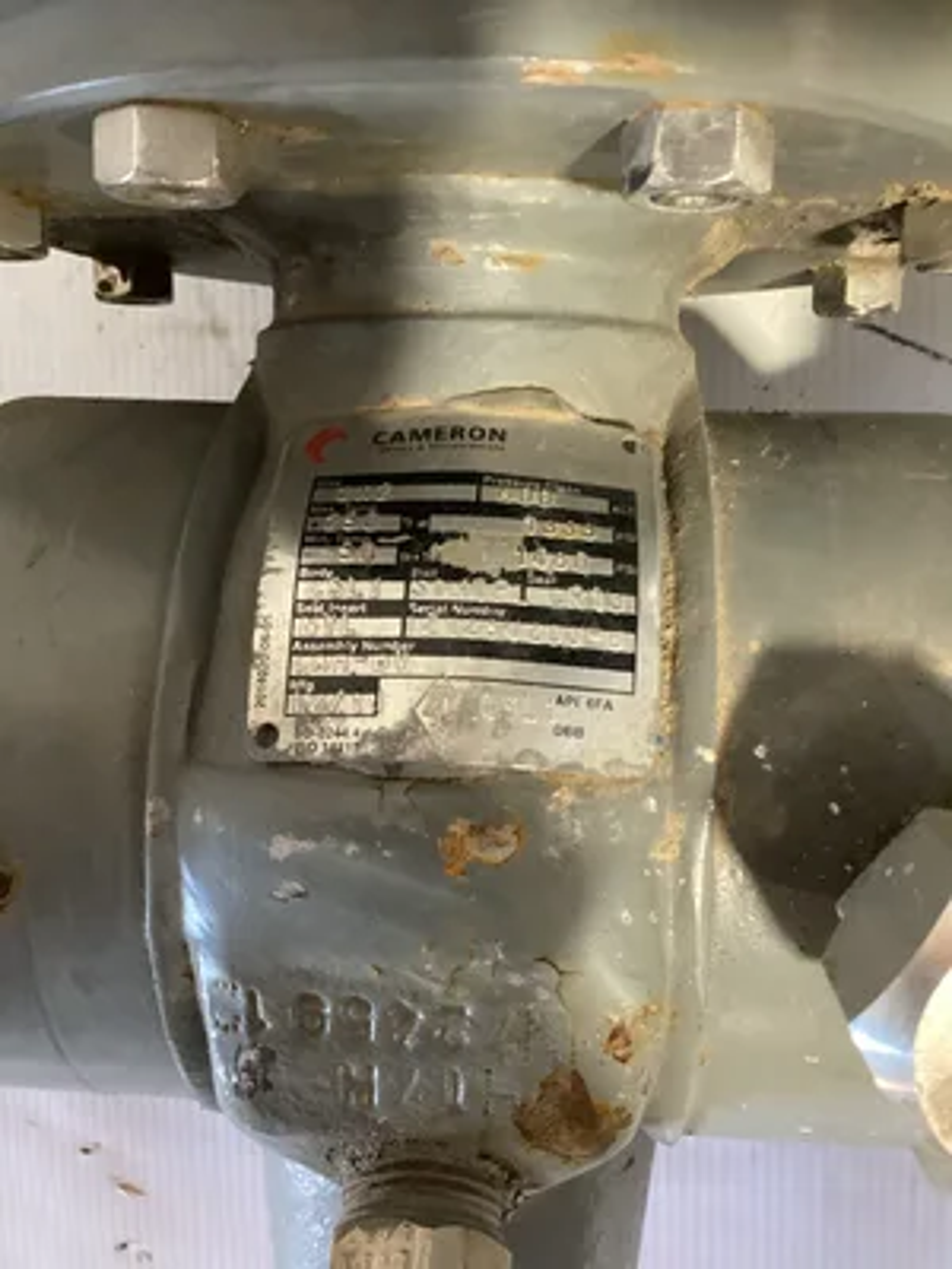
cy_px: 634
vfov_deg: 58.4
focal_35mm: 31
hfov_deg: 45.4
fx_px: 1137
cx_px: 476
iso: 640
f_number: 2.4
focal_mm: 3.3
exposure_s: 1/30
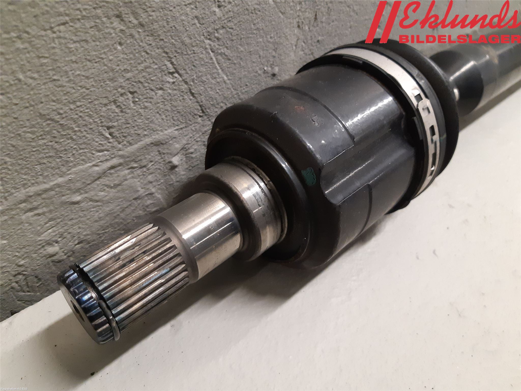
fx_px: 391
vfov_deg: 53.1
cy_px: 196
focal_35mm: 26
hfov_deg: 67.3
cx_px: 260
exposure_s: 1/50
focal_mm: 3.93
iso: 320
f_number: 1.7
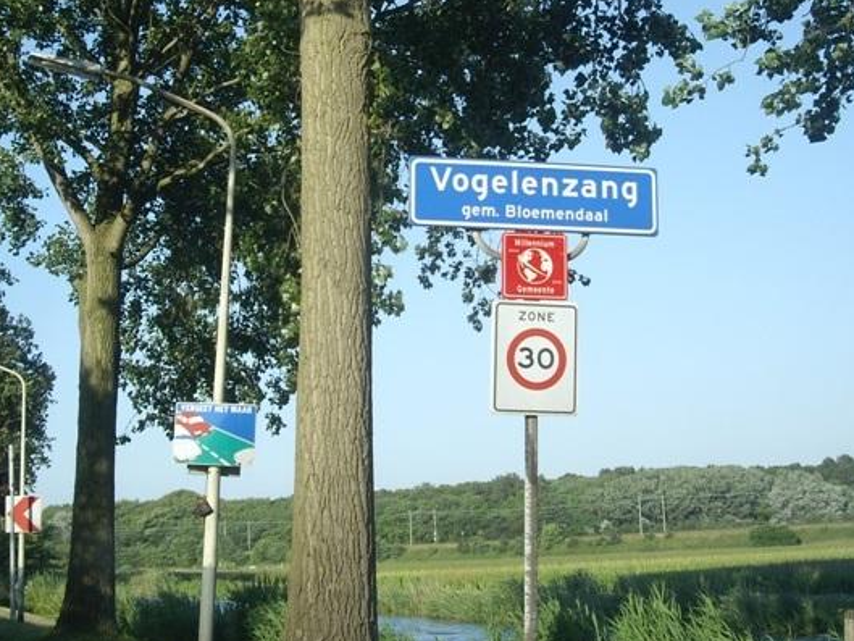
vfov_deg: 31.5
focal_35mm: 46
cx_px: 423
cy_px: 352
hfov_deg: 41.2
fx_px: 1135
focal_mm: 7.9
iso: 64
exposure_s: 1/400
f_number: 2.8
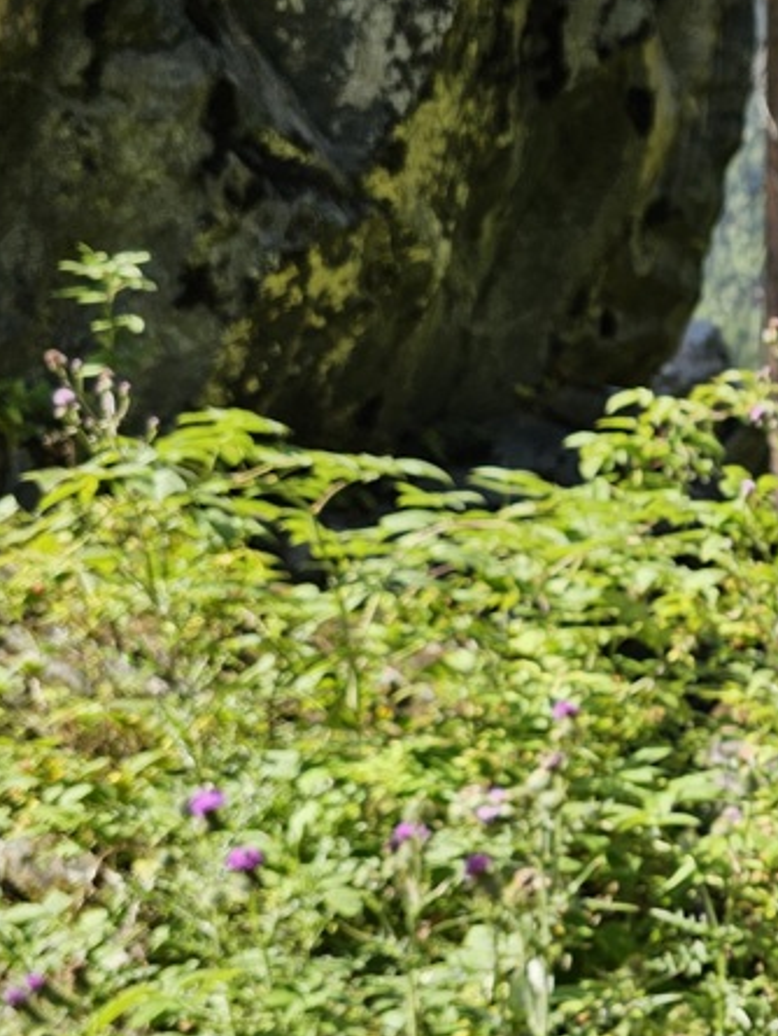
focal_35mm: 62
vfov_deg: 30.7
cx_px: 1041
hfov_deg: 21.2
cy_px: 764
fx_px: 1857
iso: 10
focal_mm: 6.3
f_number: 1.7
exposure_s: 1/333
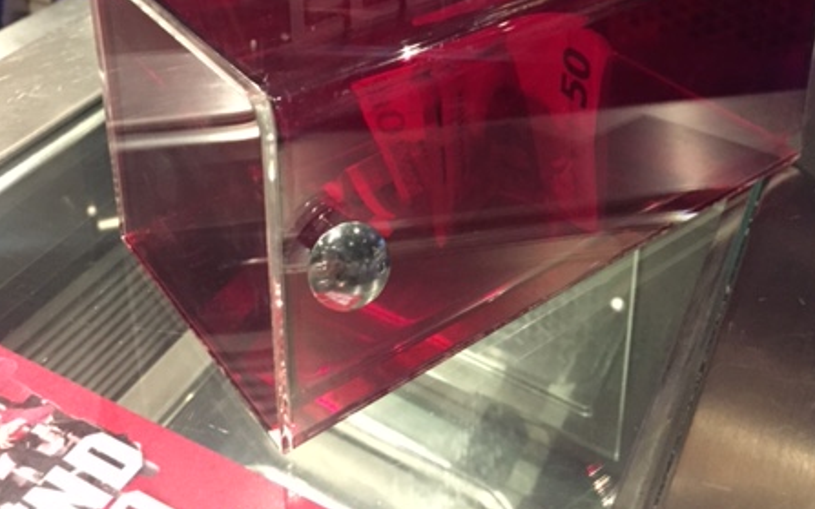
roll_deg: -0.1
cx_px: 432
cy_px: -49
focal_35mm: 44
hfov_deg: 45.3
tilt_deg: -22.1
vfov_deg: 26.8
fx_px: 977
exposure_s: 1/15
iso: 400
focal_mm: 4.15
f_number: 2.2
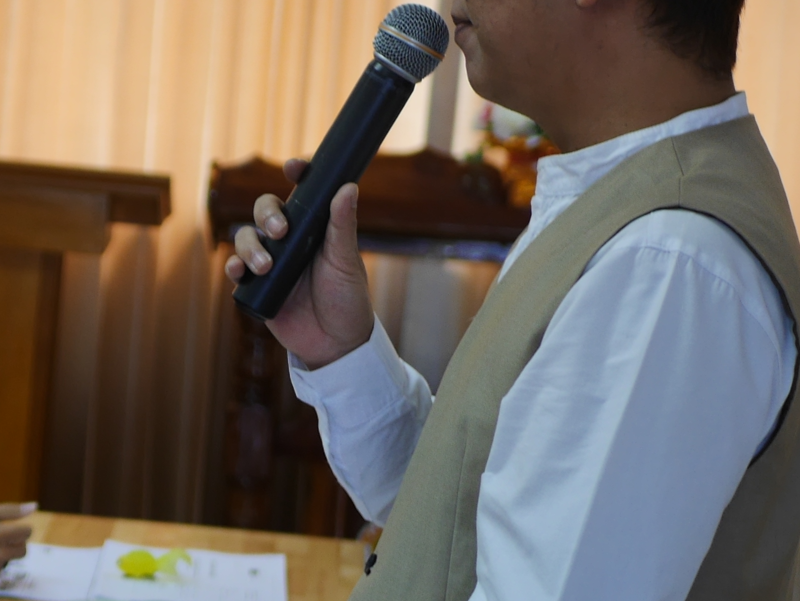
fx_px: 3261
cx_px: 0
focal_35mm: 141
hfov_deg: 13.8
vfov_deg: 10.5
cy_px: 142
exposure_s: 1/125
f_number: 2
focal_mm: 25
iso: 200
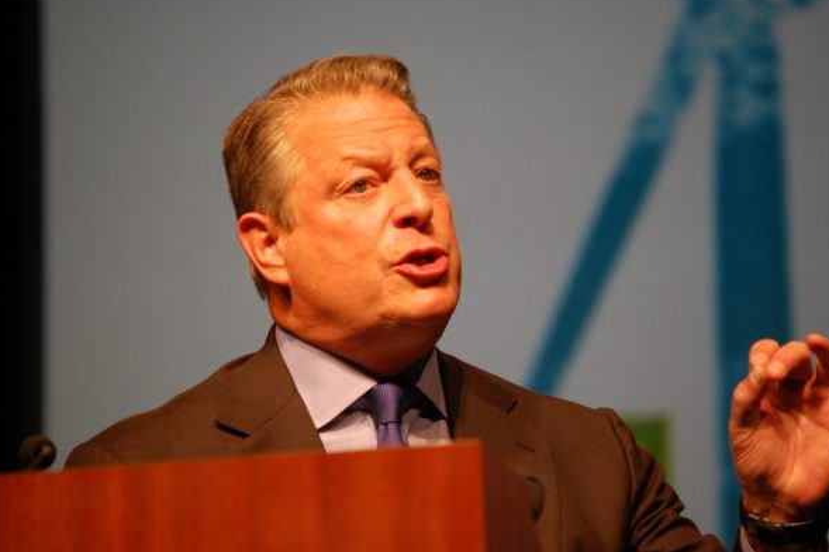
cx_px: 403
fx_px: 5605
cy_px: 277
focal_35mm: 244
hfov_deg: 8.5
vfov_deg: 5.6
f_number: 5.3
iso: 1100
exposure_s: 1/125
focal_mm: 145
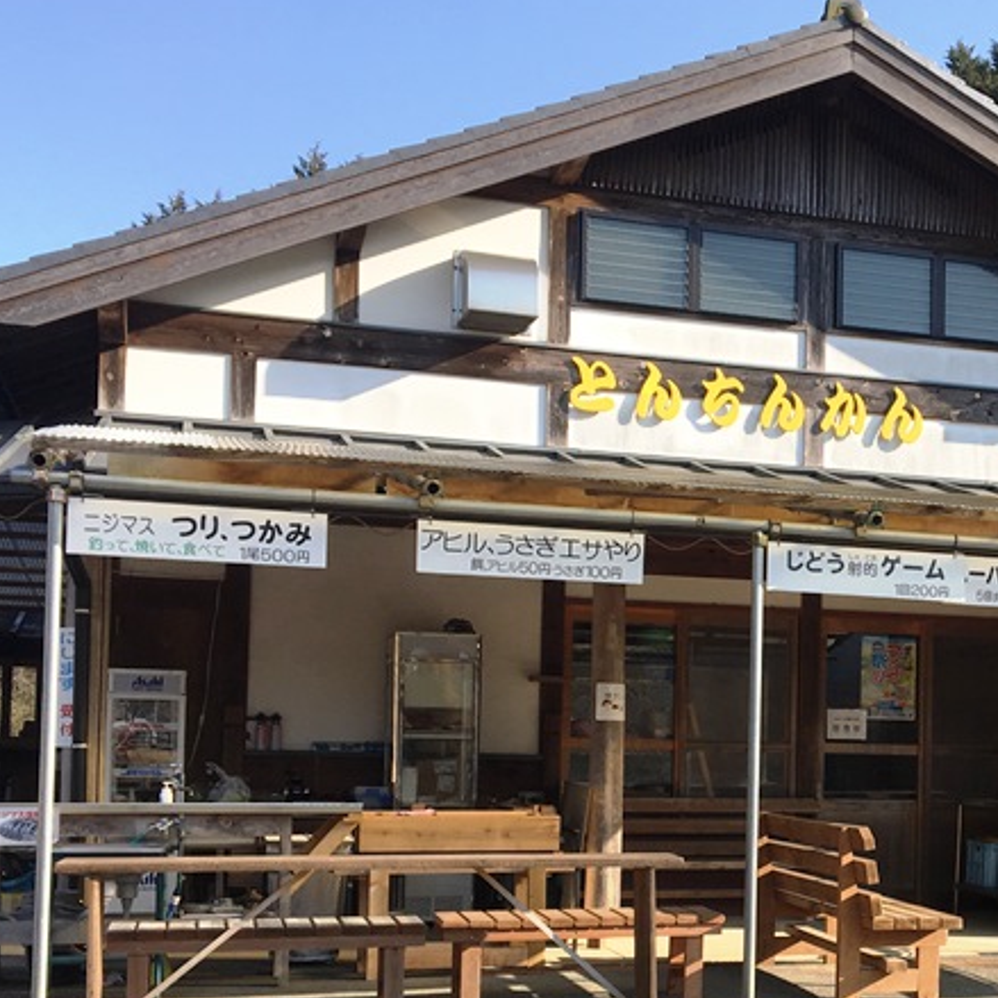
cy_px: 566
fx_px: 1370
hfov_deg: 39.3
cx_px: 709
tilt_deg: +4.8
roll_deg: -2.8
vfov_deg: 39.9
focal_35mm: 42
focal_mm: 4.15
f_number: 2.2
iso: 25
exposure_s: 1/732
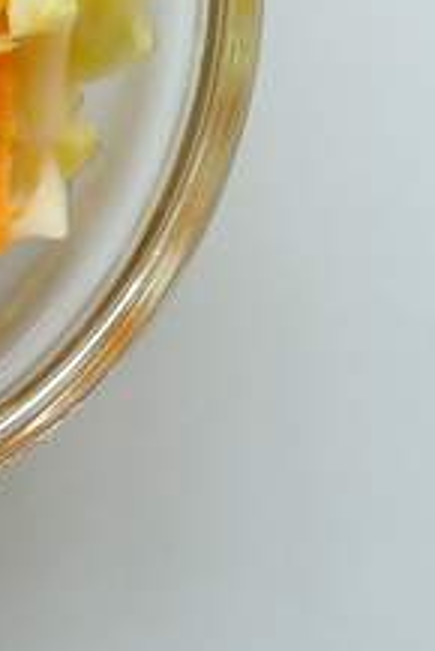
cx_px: -852
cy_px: -507
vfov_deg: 7.0
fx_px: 5193
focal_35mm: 287
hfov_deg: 4.6
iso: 200
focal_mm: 25
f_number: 3.5
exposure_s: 1/125
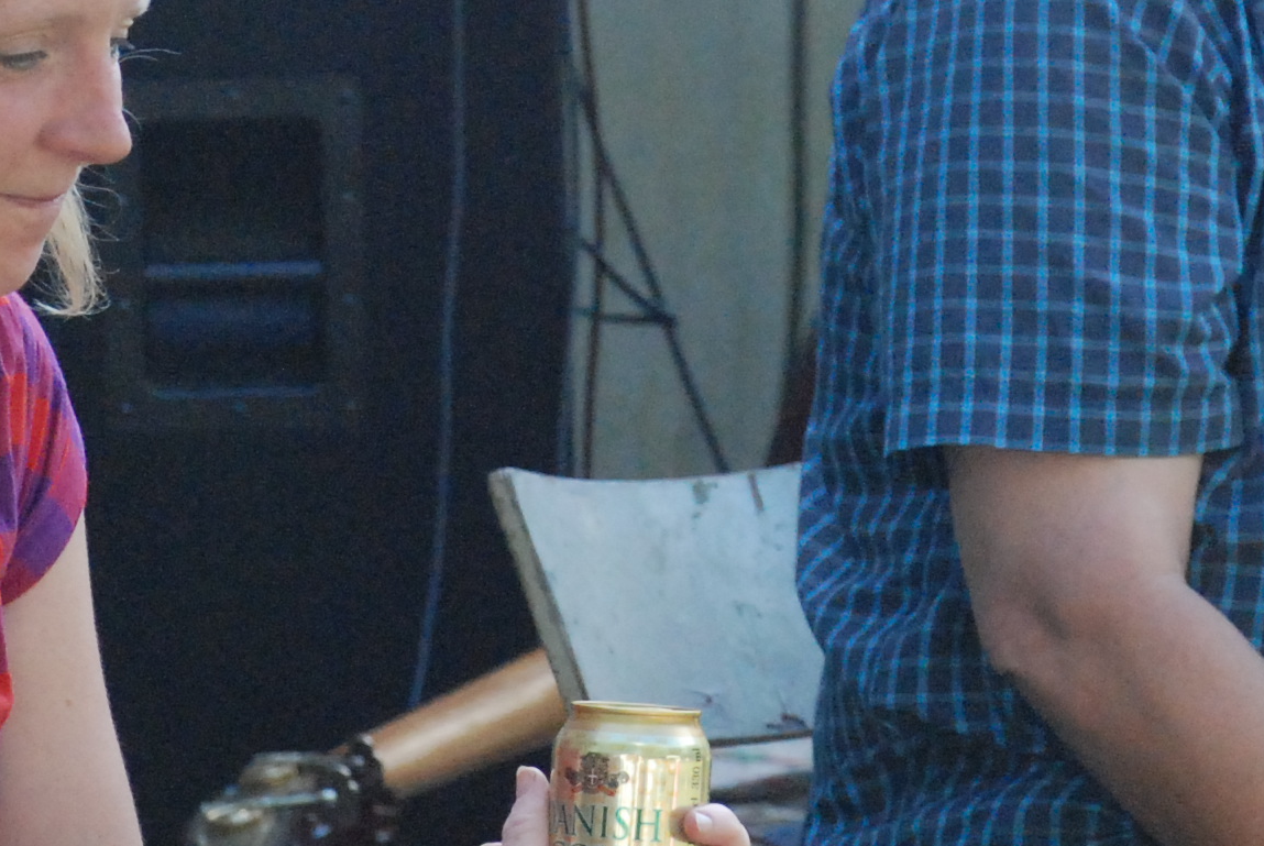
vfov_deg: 3.0
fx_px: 15994
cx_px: 685
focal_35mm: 455
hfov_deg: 4.5
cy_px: 132
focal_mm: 90
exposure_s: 1/640
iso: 1600
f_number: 6.3
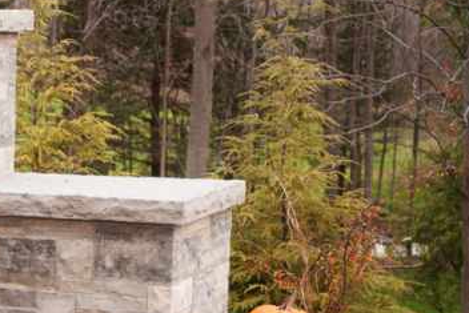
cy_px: 300
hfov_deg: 12.7
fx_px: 2033
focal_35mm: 156
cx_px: -177
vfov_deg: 8.8
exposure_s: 1/200
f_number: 2.8
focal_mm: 55
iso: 1000
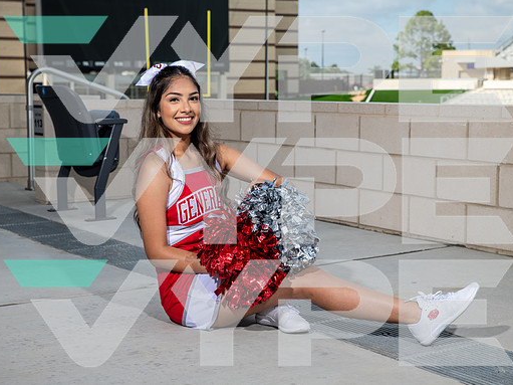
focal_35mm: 71
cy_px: 191
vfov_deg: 20.7
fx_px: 1052
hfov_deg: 27.4
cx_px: 262
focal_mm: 65
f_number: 7.1
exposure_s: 1/320
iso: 100
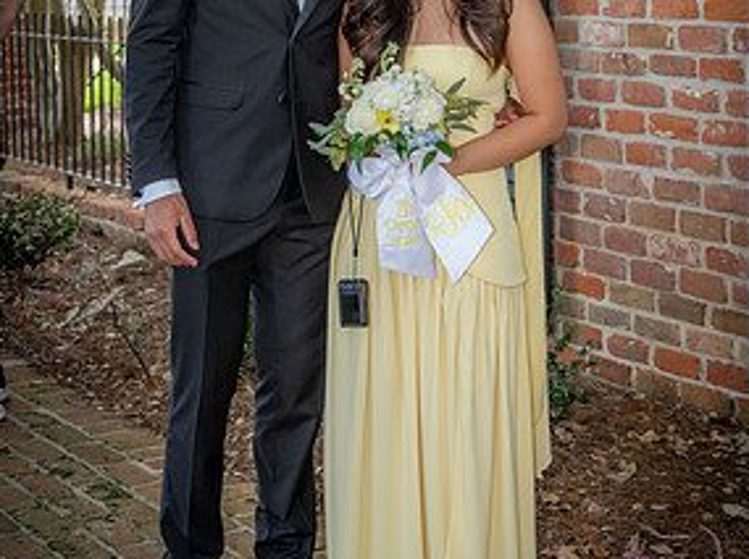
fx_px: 1642
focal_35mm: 76
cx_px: 384
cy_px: 129
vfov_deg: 19.2
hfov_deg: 25.7
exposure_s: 1/125
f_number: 6.3
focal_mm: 50
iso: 2000
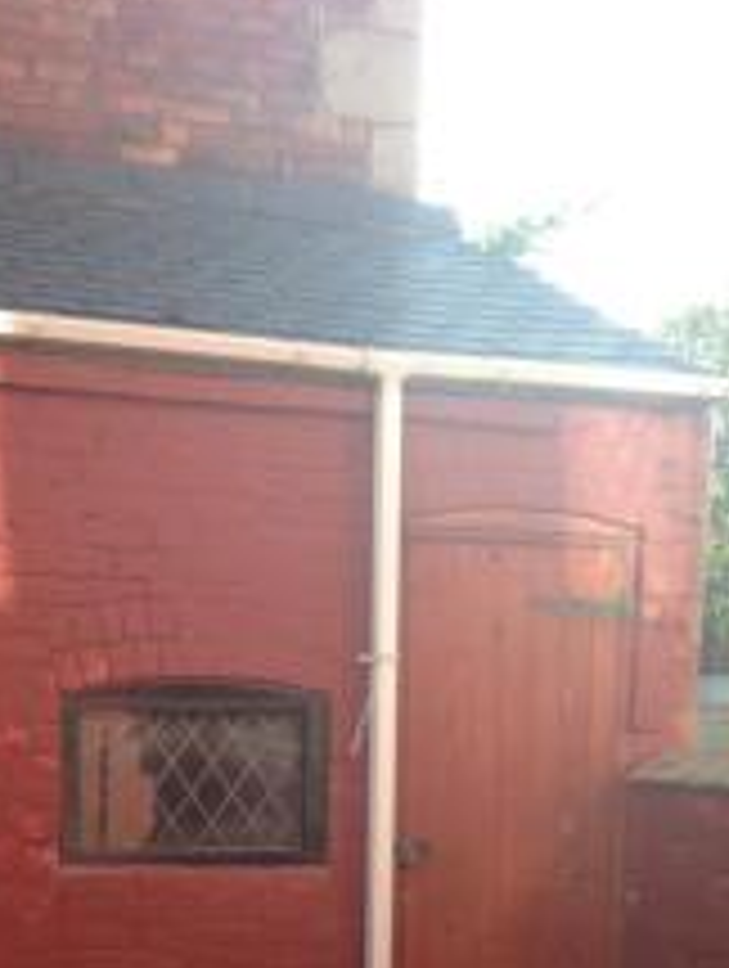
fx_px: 1876
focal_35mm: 67
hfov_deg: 21.8
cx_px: 176
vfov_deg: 27.4
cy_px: 952
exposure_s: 1/203
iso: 50
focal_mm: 4.12
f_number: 2.4
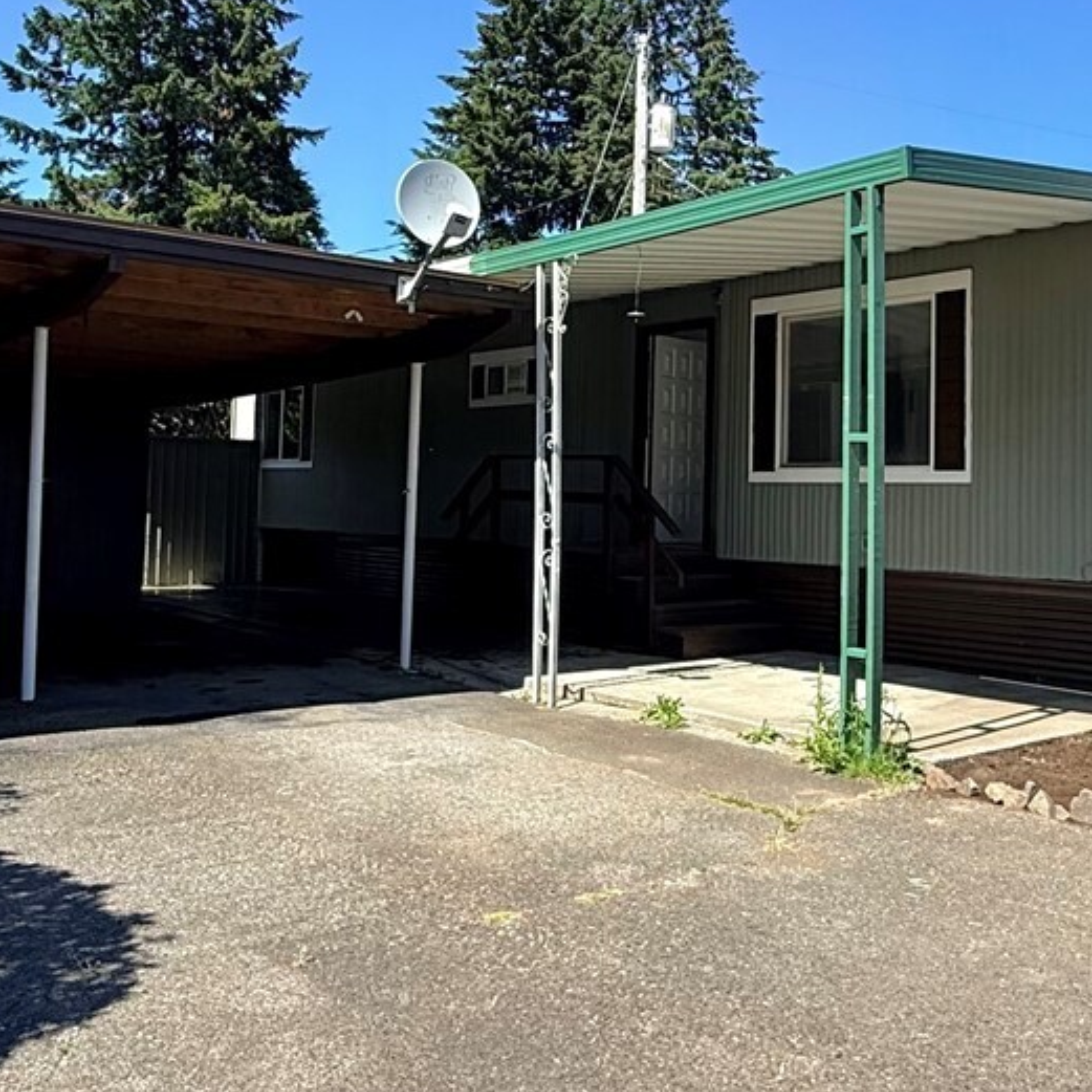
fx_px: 1356
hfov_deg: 43.8
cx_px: 597
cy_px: 428
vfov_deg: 43.6
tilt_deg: +3.3
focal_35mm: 38
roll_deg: -2.3
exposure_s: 1/901
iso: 50
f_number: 2.2
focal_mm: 2.22
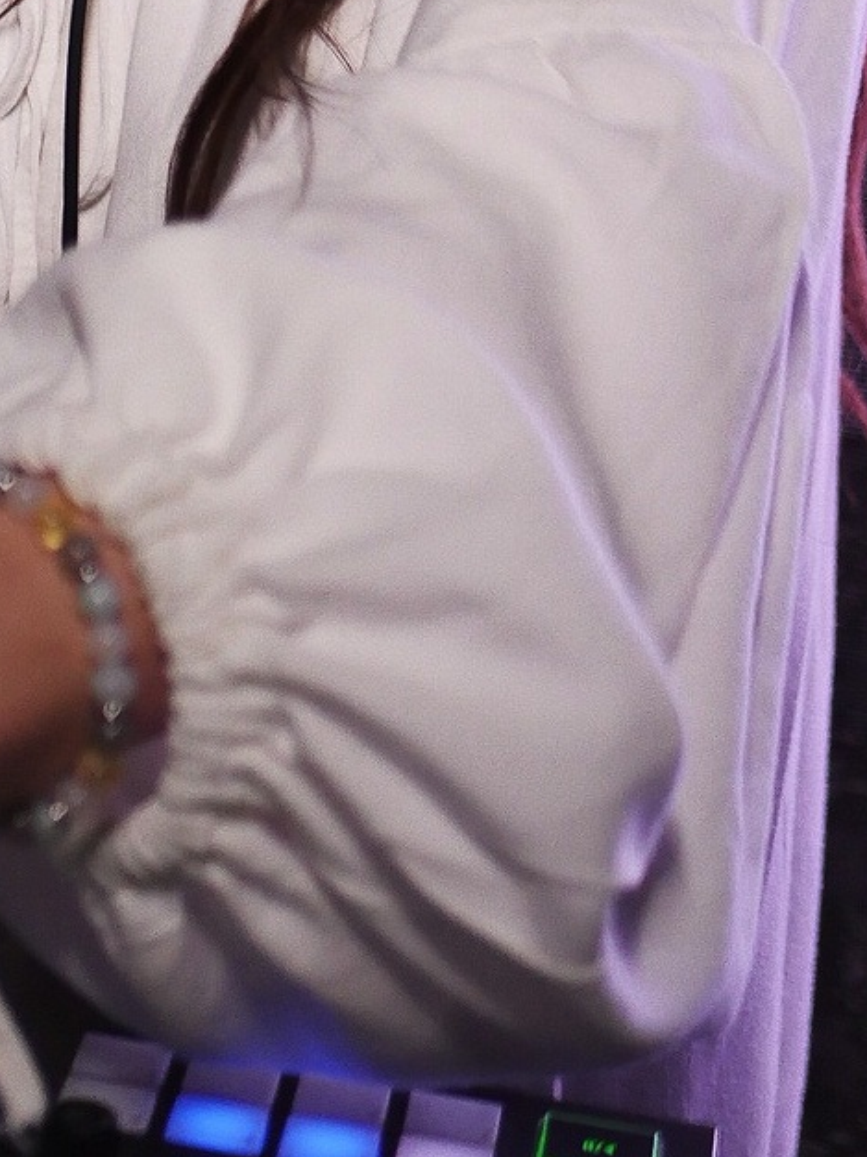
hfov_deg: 11.1
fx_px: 4411
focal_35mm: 132
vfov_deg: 14.4
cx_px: 37
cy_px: -332
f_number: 1.8
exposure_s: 1/250
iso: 1600
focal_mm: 25
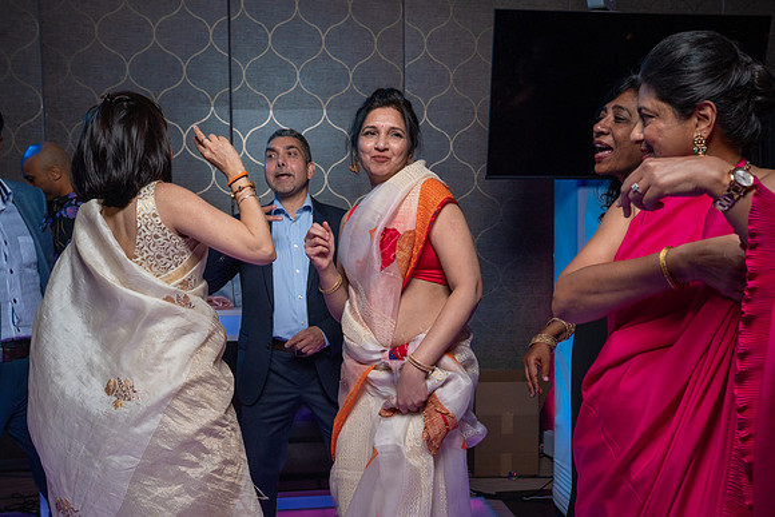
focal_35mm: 38
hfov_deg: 50.7
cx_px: 411
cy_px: 266
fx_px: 818
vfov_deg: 35.1
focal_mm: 35
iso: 2000
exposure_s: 1/200
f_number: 5.6
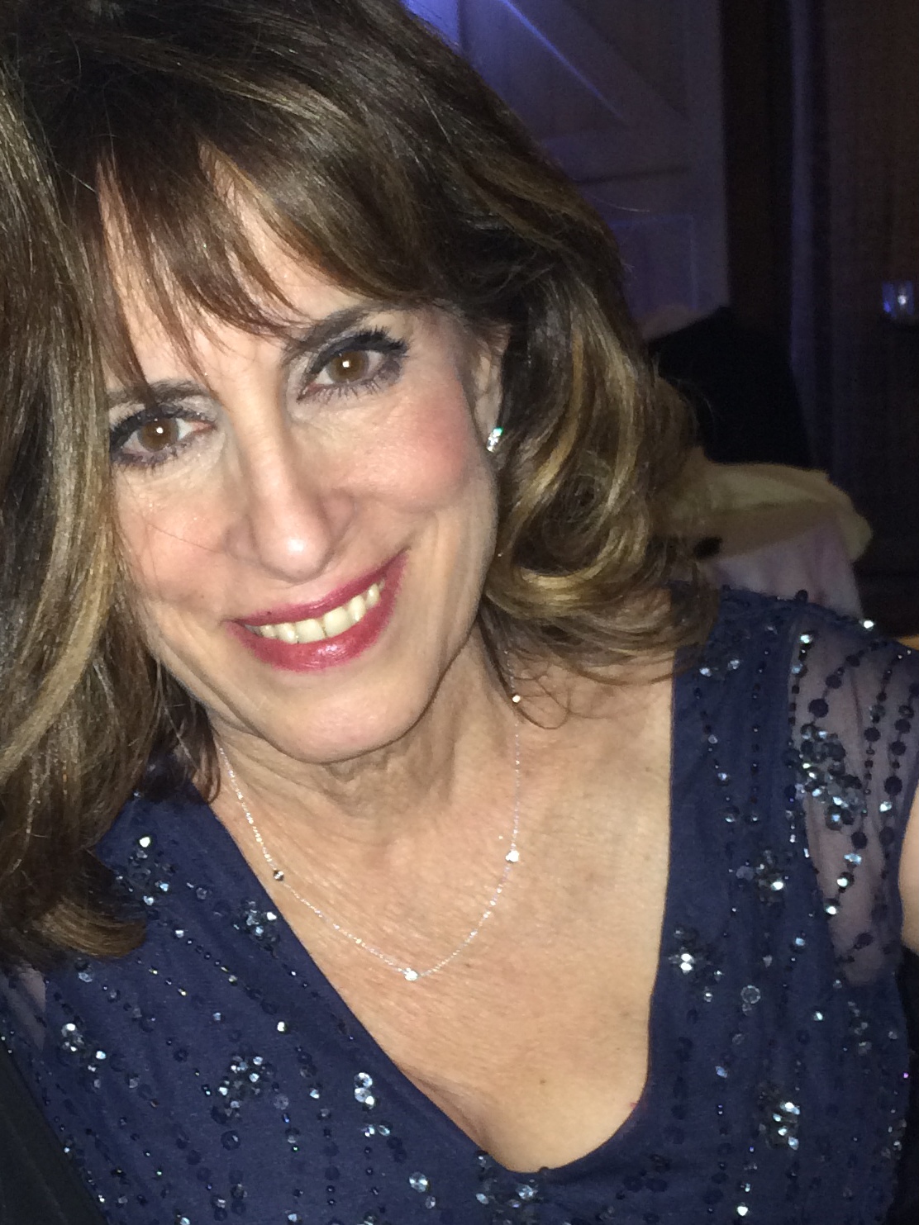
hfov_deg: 46.8
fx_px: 1062
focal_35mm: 30
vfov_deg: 60.0
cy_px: 612
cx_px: 460
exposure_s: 1/16
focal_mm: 4.12
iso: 125
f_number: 2.2
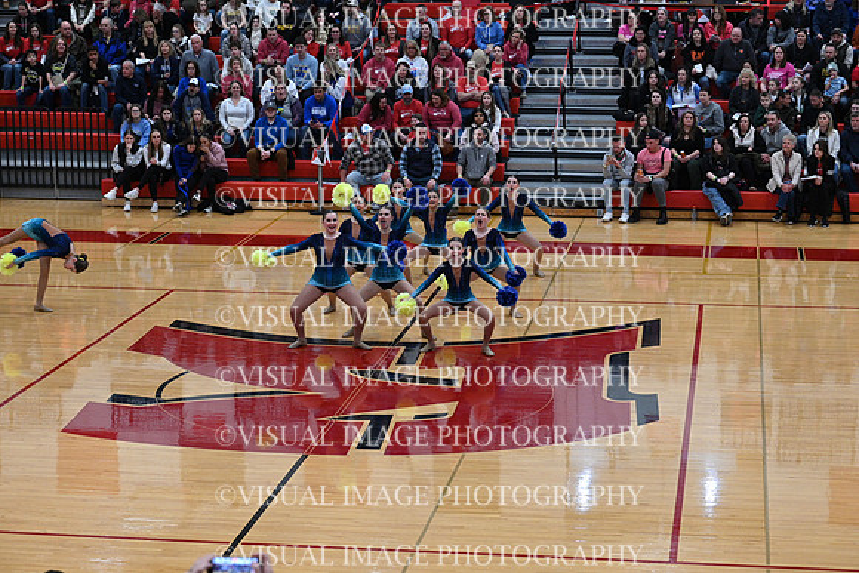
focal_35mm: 82
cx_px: 430
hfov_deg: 24.8
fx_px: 1957
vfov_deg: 16.7
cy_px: 286
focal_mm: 82
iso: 4000
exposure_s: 1/400
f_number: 4
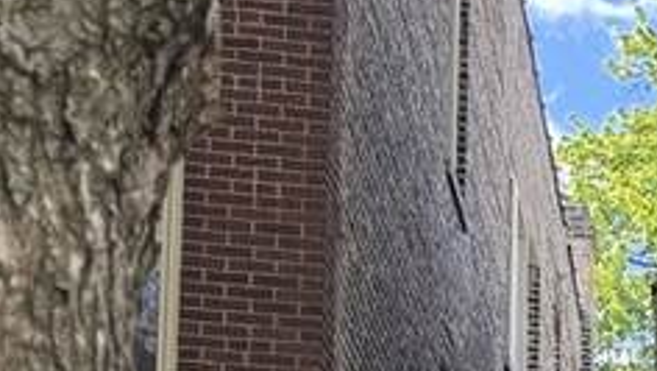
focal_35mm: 142
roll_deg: +0.3
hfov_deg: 13.1
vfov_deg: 7.8
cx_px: 1325
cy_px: 937
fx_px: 2475
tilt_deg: +5.6
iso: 80
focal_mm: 6.76
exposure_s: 1/454
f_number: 1.78
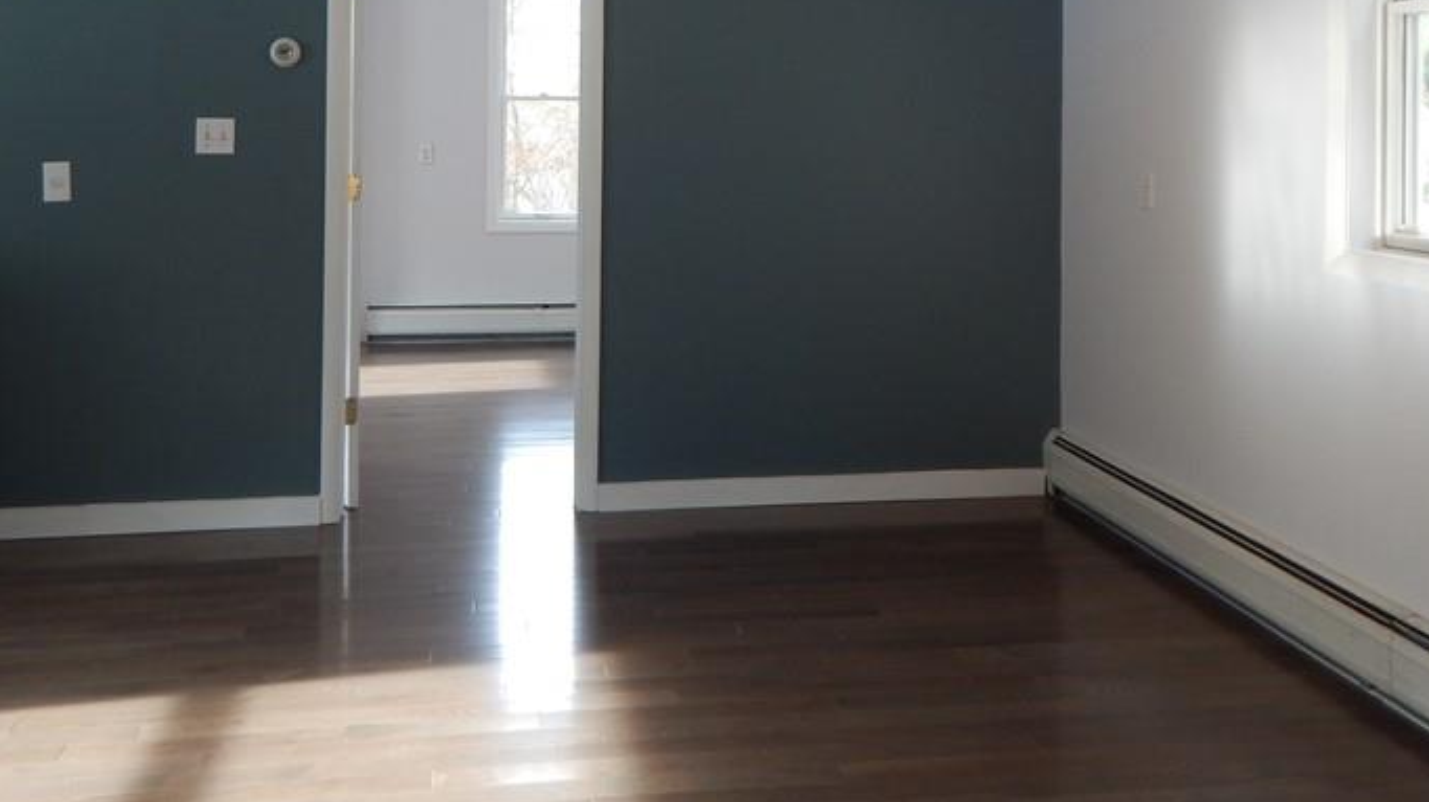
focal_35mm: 36
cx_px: 683
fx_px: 1364
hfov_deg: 55.3
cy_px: 107
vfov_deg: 31.5
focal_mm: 4
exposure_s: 1/30
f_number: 3
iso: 140
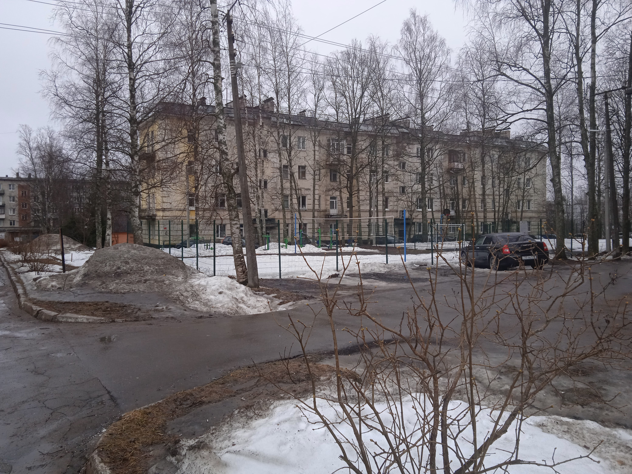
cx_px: 316
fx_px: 511
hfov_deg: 63.4
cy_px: 237
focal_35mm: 28
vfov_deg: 49.7
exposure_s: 1/100
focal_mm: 3.43
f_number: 2.2
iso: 195
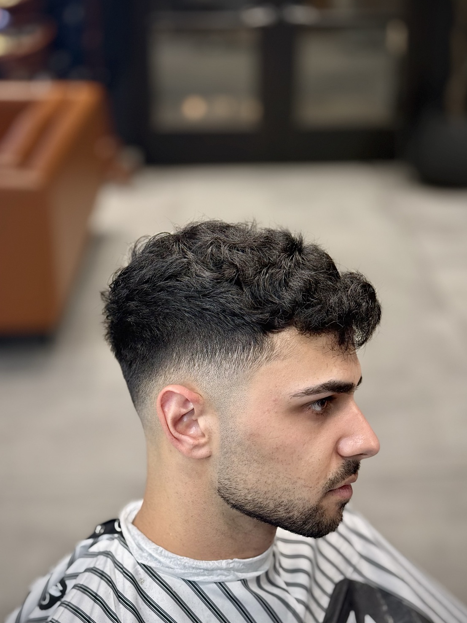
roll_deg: +0.1
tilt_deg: -23.0
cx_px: 223
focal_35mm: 52
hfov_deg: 28.0
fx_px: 935
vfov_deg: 36.8
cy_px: 311
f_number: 1.78
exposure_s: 1/240
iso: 125
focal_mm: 6.76
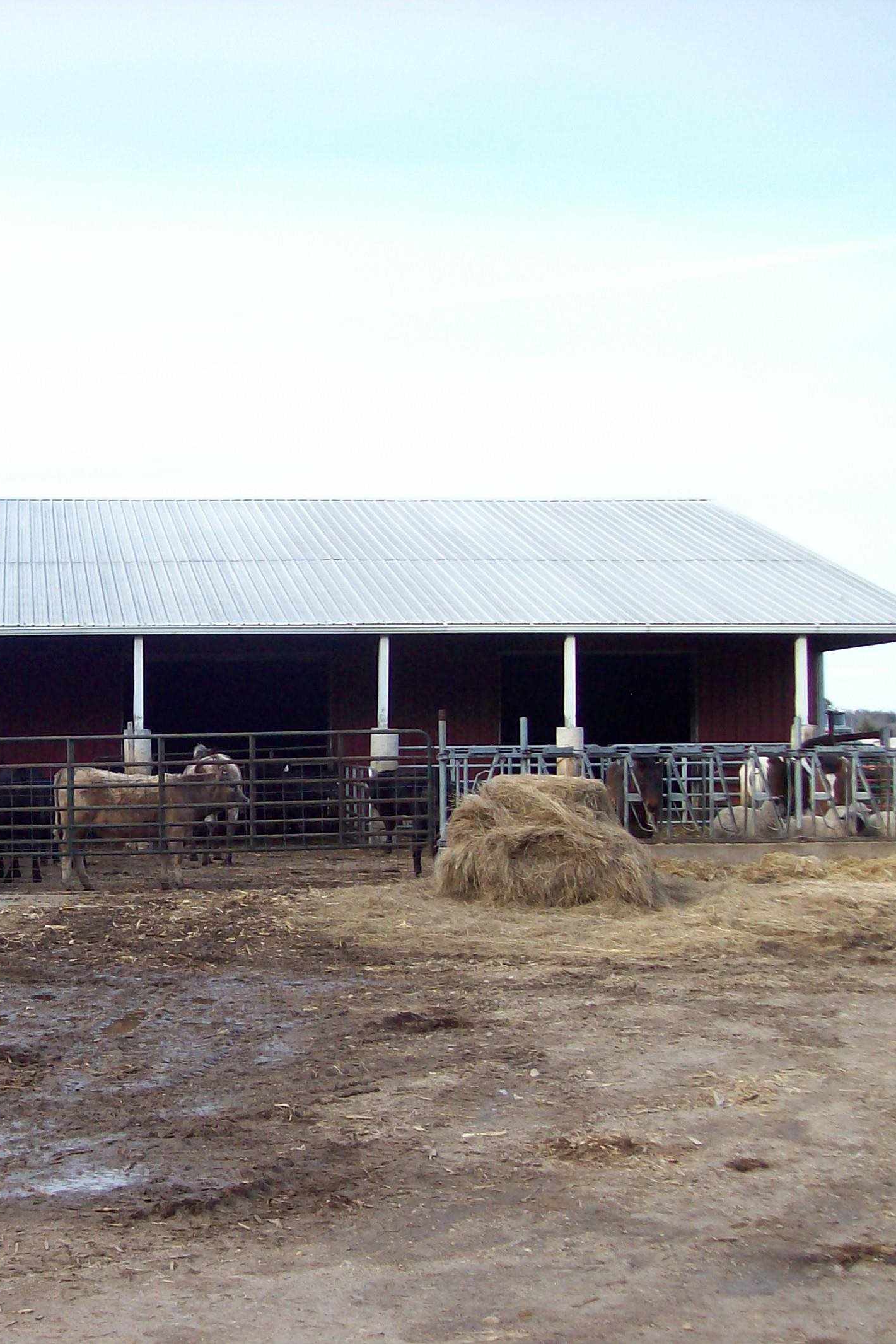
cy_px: 672
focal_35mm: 50
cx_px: 81
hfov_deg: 26.1
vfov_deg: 39.6
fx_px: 1867
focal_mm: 6
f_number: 2.7
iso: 80
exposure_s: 1/459
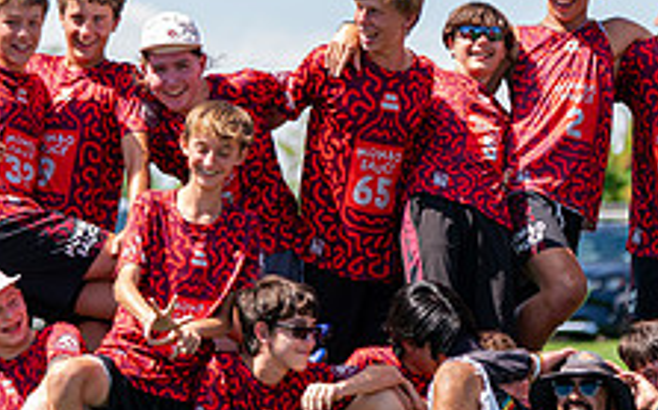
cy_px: 149
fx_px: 4946
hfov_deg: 7.6
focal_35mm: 276
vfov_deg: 4.7
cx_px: 357
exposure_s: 1/2000
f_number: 2.8
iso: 400
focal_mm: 104
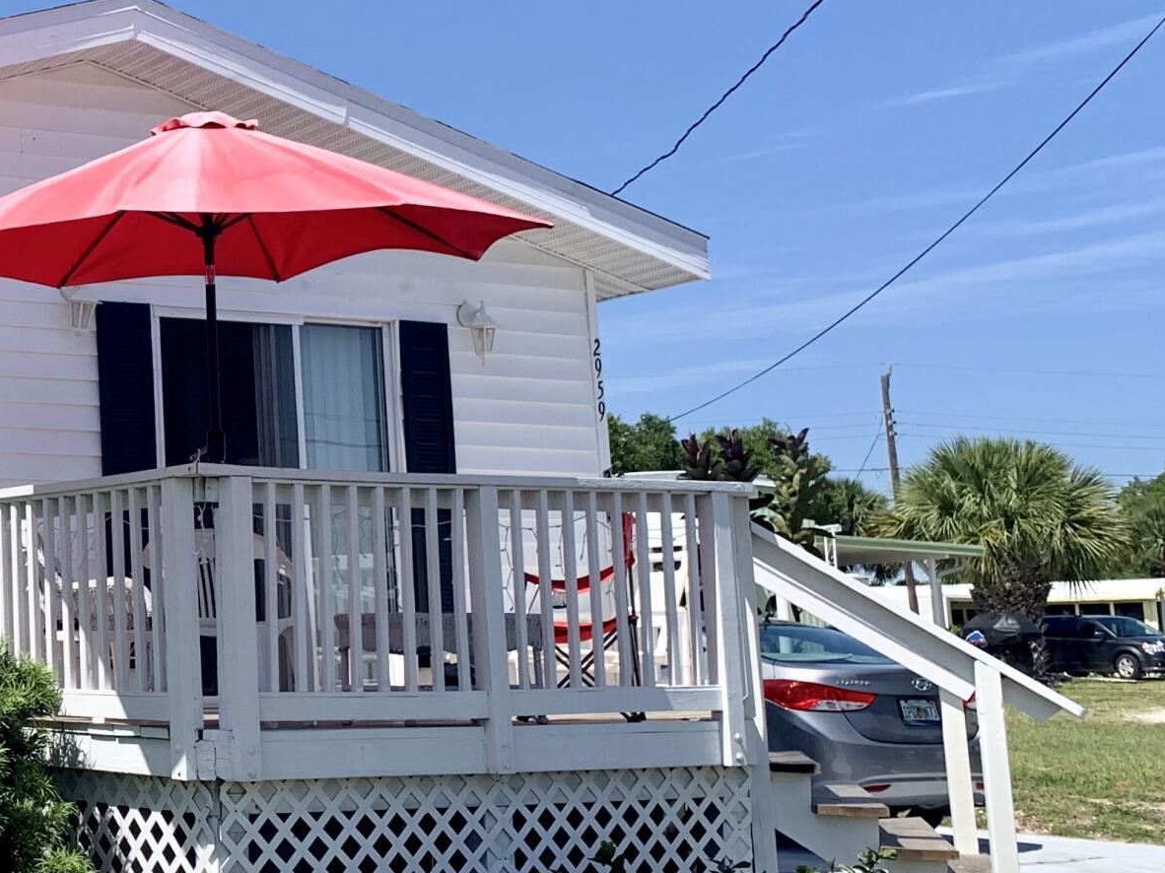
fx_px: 2221
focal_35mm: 66
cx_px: -293
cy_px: 358
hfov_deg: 25.8
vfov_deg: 22.2
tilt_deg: +9.3
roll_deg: +0.2
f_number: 1.8
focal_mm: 4.25
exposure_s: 1/2208
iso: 25
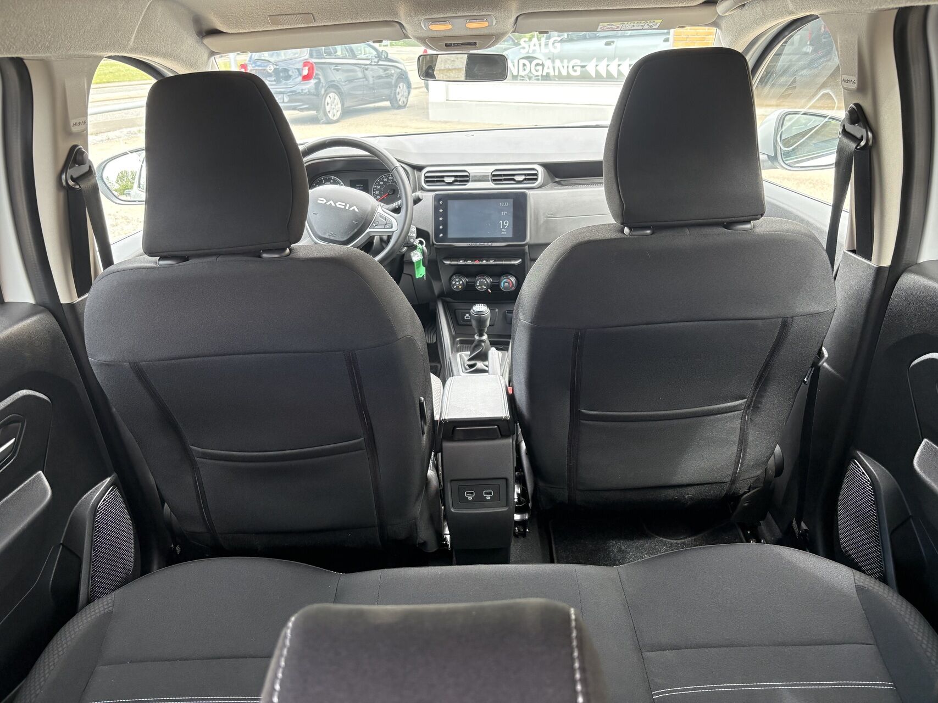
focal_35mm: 26
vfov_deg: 53.1
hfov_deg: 67.3
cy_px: 352
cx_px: 469
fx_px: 704
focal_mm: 5.96
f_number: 1.6
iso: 125
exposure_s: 1/70
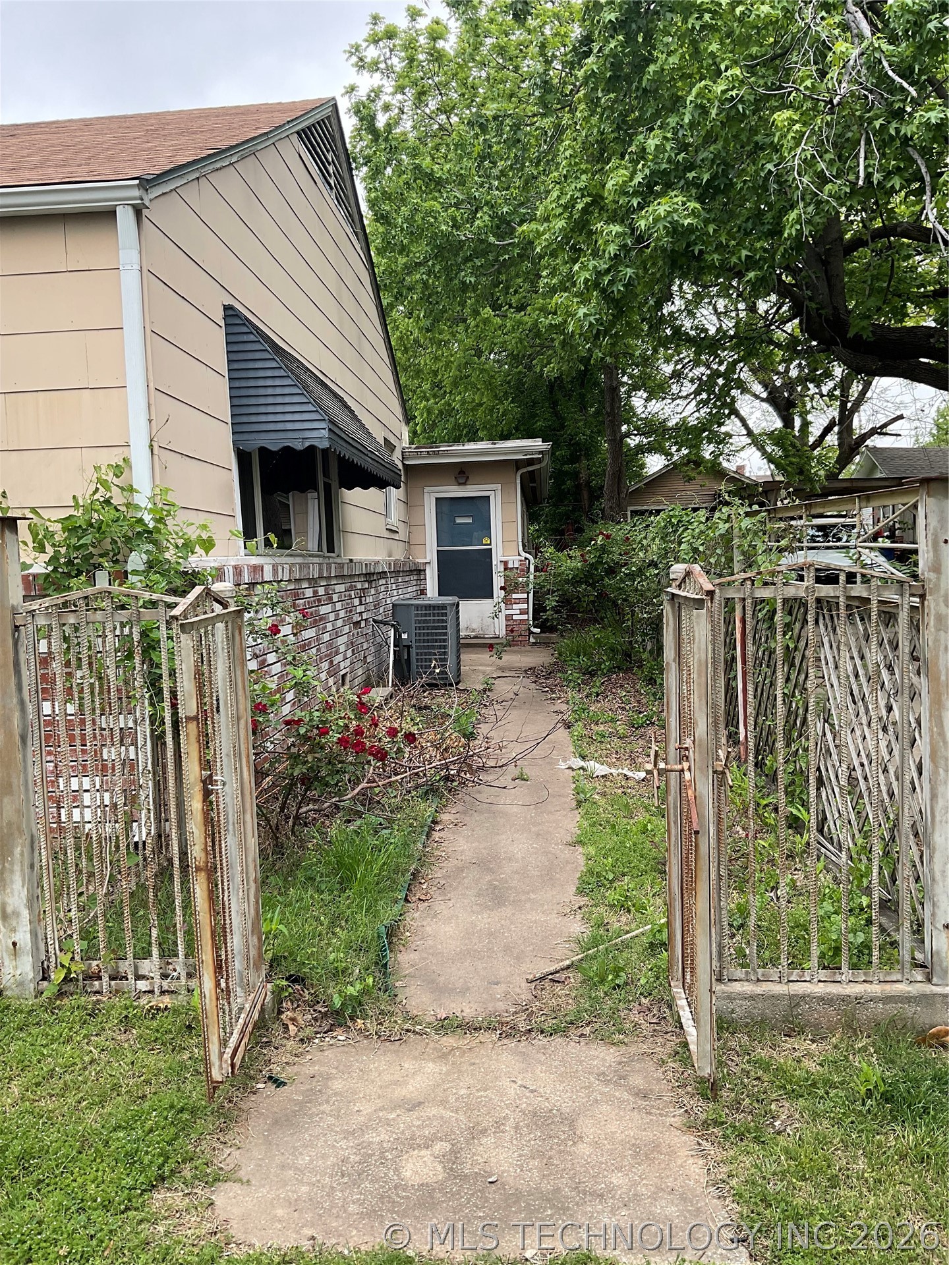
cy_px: 632
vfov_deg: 61.7
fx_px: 1060
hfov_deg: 48.2
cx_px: 474
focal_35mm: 29
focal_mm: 3
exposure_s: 1/486
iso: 16
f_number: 1.8
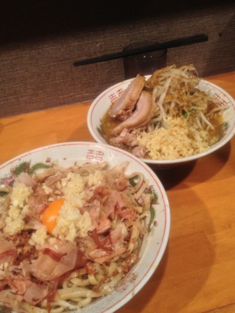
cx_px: 118
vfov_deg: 52.6
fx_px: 317
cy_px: 156
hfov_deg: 40.7
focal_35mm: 35
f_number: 2.4
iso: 125
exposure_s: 1/20
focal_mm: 4.28
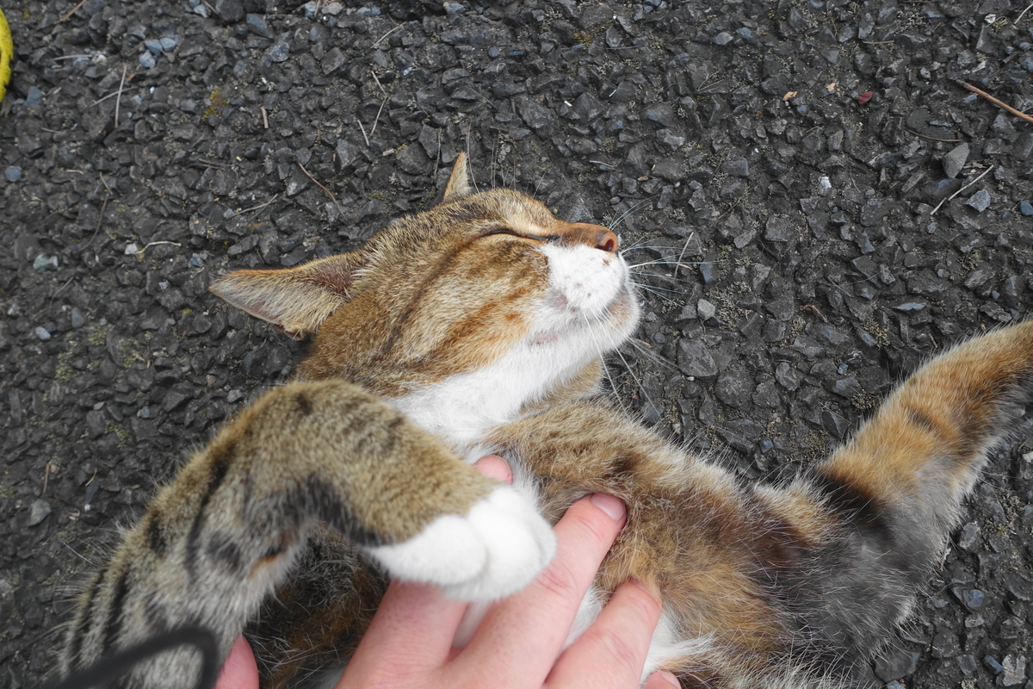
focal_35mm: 24
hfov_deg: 73.7
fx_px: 689
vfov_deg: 53.1
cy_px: 344
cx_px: 516
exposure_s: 1/80
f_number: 3.5
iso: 125
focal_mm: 8.8
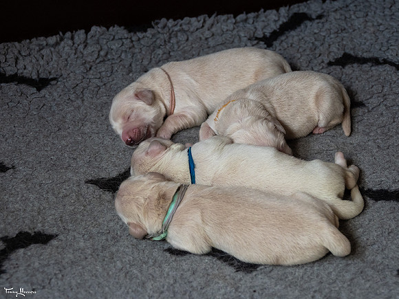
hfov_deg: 20.9
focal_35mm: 94
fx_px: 1083
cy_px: 150
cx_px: 200
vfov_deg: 15.7
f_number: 4
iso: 800
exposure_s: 1/250
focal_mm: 47
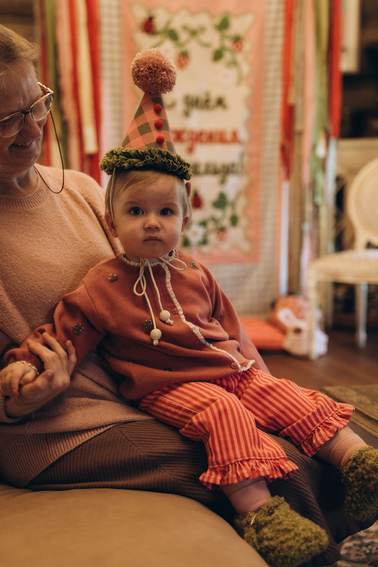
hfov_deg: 26.5
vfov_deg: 38.9
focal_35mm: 51
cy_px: 284
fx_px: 803
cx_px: 192
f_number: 2.8
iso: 1600
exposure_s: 1/100
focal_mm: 50
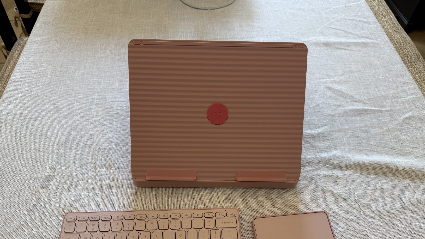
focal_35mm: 27
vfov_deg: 42.2
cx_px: 214
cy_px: 163
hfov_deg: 69.9
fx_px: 304
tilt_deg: -55.7
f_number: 1.78
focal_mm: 6.76
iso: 100
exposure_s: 1/120
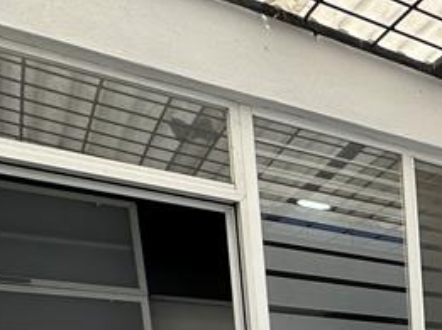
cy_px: 509
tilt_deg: -9.6
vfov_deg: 21.7
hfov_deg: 23.7
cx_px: 733
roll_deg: -1.3
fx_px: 701
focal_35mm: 55
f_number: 2.2
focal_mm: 2.22
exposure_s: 1/1171
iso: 40
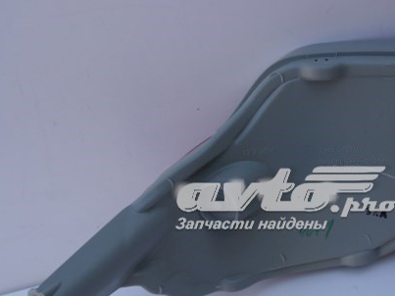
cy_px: 196
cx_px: 288
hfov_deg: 34.3
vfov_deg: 26.4
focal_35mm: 55
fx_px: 627
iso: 100
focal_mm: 24
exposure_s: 1/200
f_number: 5.6
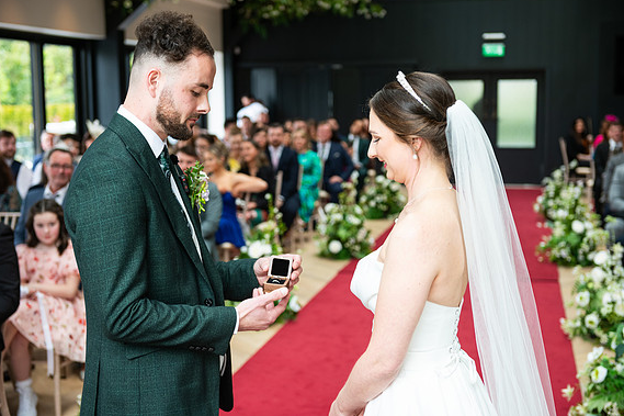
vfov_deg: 25.5
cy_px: 205
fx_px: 918
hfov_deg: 37.5
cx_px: 311
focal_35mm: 53
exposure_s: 1/200
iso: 400
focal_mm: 52
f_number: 3.5
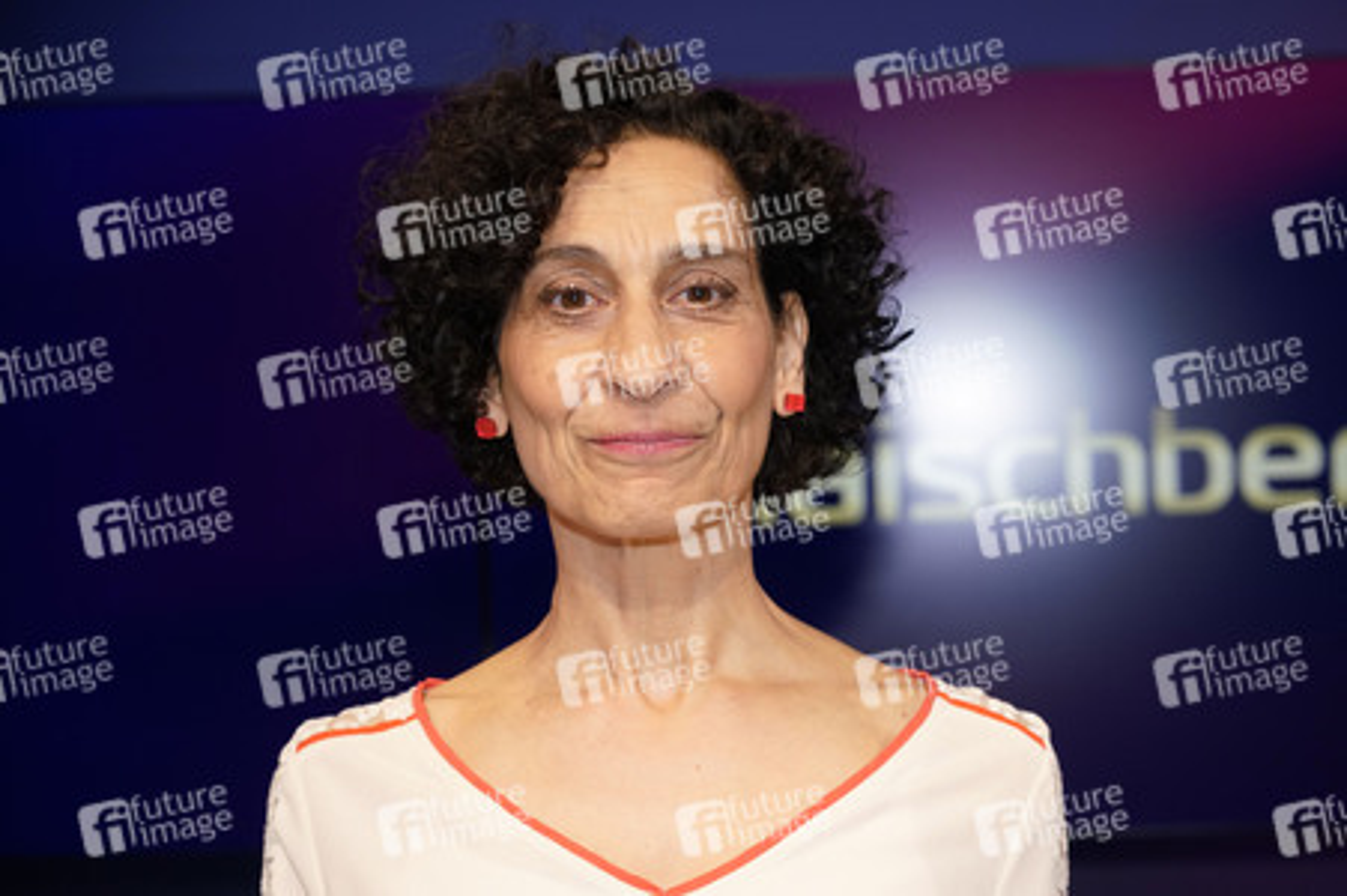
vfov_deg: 17.7
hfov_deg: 26.3
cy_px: 448
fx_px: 2879
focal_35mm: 77
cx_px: 674
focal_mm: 77
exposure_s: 1/200
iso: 2000
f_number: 5
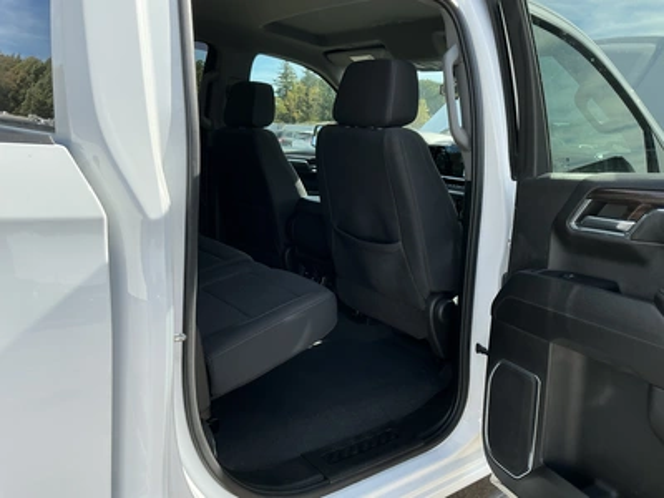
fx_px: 537
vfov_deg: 49.7
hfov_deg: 63.4
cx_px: 332
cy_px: 249
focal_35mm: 28
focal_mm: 3
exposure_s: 1/574
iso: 25
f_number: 1.8
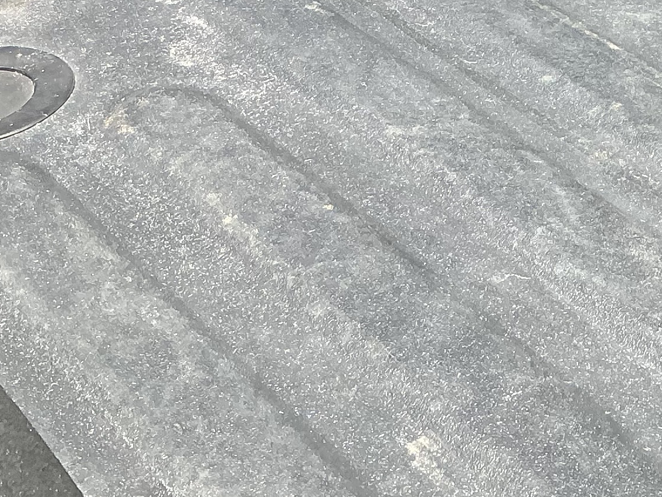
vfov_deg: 14.0
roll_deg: -0.8
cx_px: 837
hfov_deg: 18.4
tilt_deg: -22.8
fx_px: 1913
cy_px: -205
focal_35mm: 100
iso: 25
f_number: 1.8
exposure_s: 1/469
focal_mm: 3
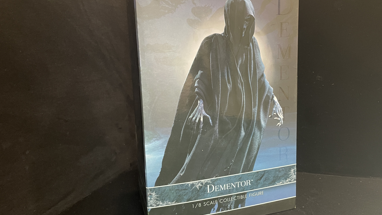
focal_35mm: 33
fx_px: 334
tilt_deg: -9.2
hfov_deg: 59.2
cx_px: 219
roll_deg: +2.2
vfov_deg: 35.6
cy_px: 94
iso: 500
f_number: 1.6
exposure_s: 1/33
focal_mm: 4.2
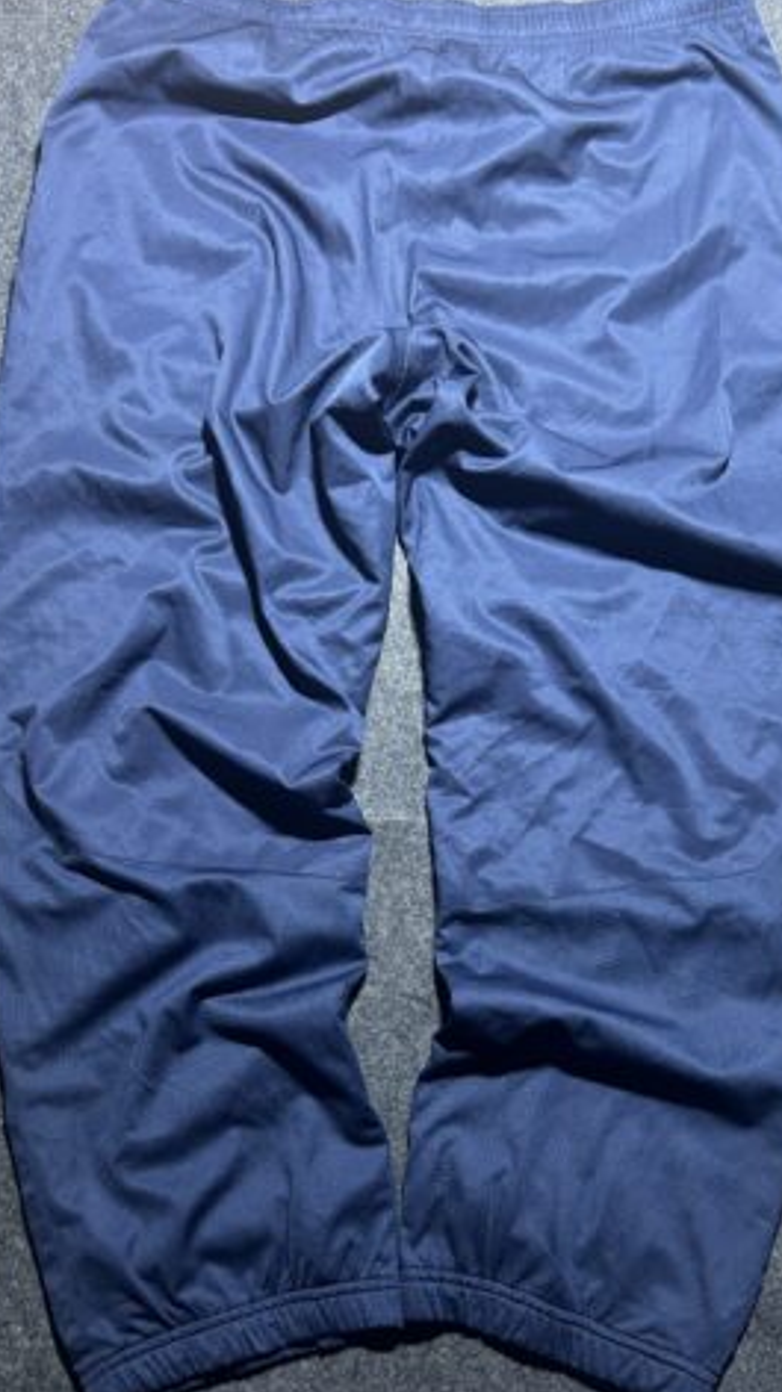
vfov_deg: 61.0
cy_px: 697
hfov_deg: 36.6
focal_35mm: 32
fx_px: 1181
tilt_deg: -52.7
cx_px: 407
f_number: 1.5
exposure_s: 1/50
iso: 200
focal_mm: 5.7
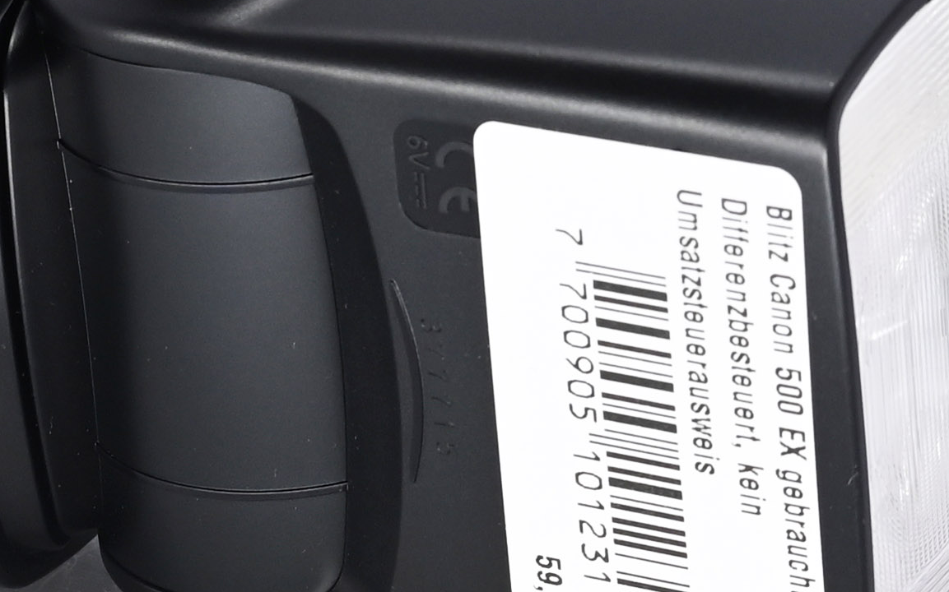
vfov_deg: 5.0
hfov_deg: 8.0
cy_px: 113
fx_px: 6749
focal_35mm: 261
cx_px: 144
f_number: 9
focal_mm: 50
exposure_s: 1/200
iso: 500
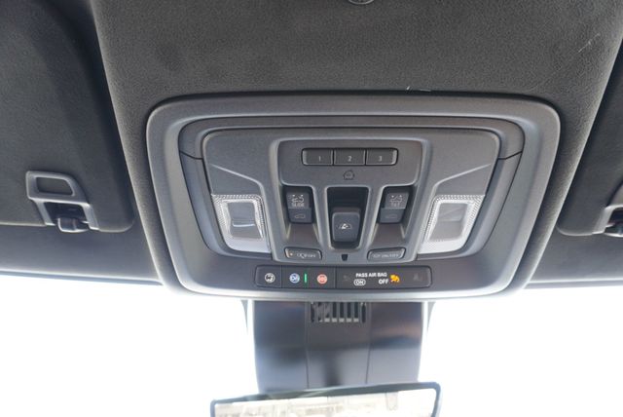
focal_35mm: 24
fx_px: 416
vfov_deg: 53.2
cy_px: 208
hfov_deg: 73.7
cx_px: 312
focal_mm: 16
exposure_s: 1/60
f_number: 4
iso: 500
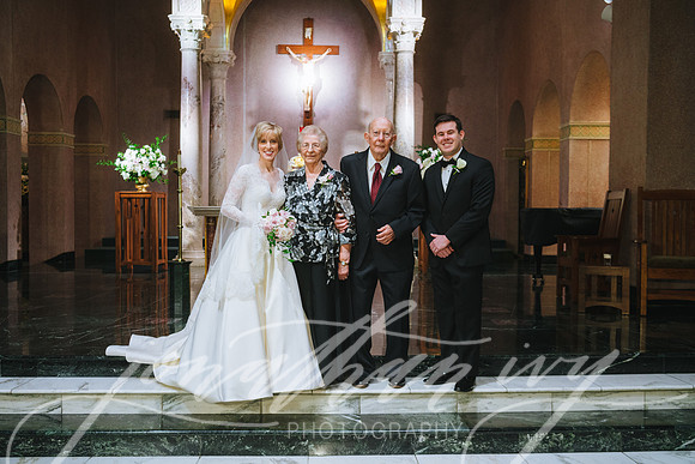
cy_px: 232
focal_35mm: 36
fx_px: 695
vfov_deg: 36.9
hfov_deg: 53.1
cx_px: 348
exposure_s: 1/125
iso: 1250
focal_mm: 36
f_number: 4
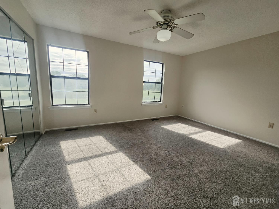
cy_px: 104
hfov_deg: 106.2
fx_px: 105
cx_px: 140
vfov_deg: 89.9
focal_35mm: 13
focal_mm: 2.2
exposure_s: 1/909
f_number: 2.2
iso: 50
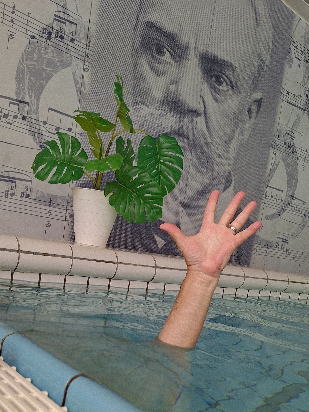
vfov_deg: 73.9
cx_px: 154
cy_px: 206
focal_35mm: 23
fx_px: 274
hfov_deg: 58.9
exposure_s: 1/50
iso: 80
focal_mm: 5.54
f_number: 1.8
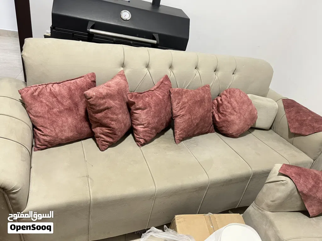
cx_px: 161
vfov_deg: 53.1
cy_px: 120
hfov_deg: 67.3
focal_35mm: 26
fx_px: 242
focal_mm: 5.1
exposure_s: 1/53
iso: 250
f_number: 1.6
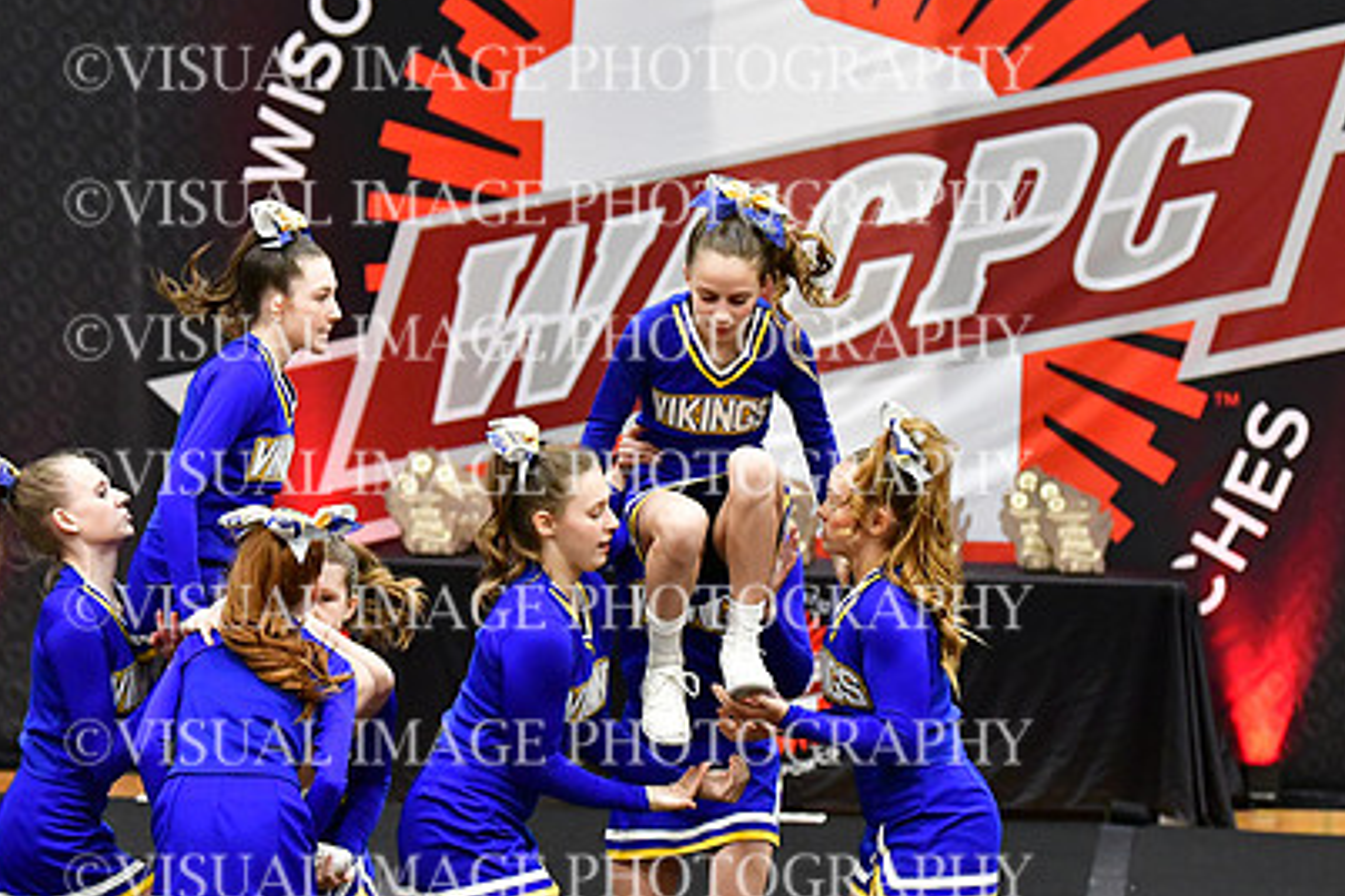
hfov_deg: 9.3
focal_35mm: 221
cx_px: 549
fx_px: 8256
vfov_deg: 6.2
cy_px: 540
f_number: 3.2
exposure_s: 1/500
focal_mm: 102
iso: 5000
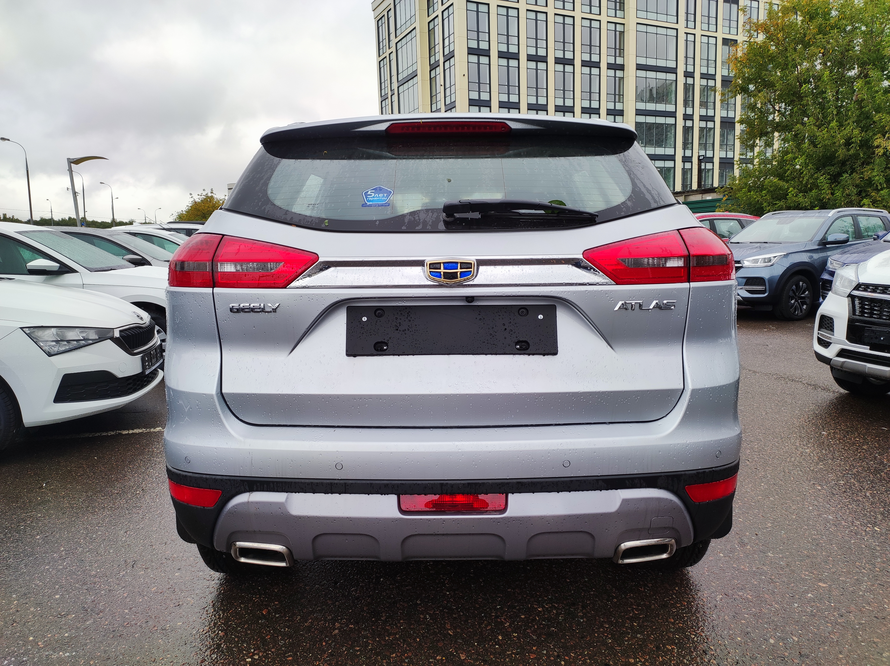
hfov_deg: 91.1
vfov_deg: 74.6
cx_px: 445
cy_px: 333
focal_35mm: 17
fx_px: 437
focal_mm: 4.74
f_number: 1.79
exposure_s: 1/120
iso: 91
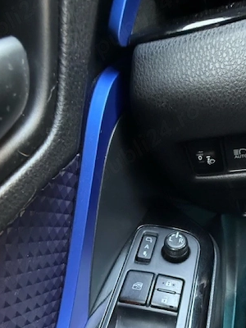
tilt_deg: -53.6
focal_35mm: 28
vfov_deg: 55.6
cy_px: 291
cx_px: 180
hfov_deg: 48.1
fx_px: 265
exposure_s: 1/40
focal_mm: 2.22
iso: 1250
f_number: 2.2
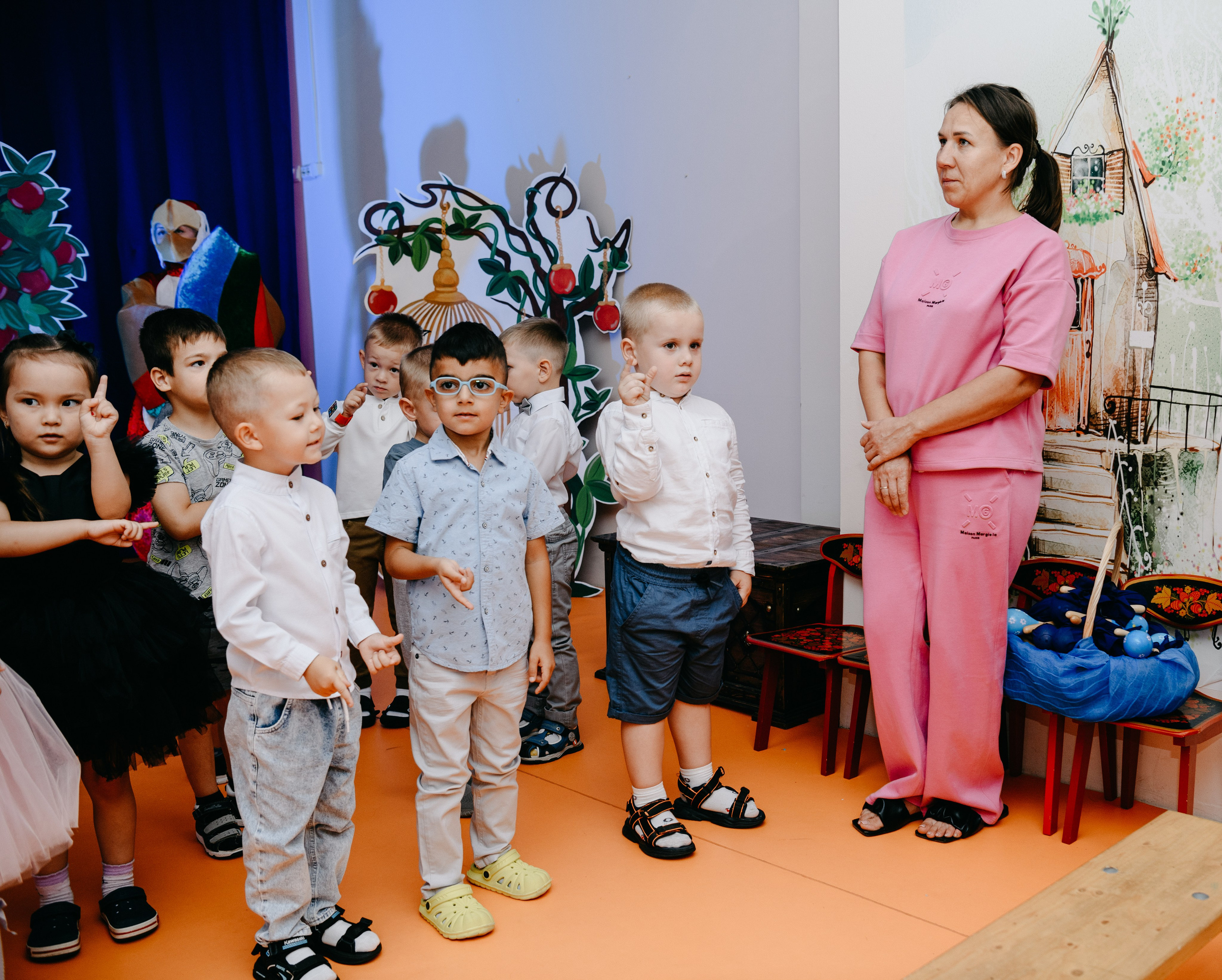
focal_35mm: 38
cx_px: 735
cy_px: 490
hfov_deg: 47.2
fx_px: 1388
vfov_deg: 38.9
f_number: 4
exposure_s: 1/160
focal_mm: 34
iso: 250
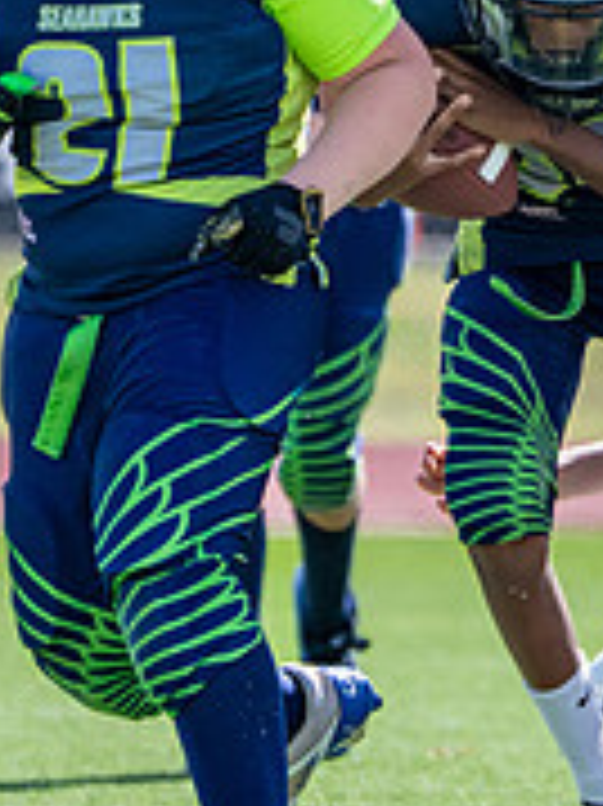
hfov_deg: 1.4
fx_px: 24882
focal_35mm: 1070
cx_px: 663
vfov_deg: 1.9
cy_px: 263
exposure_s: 1/2500
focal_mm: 250
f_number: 5.6
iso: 640
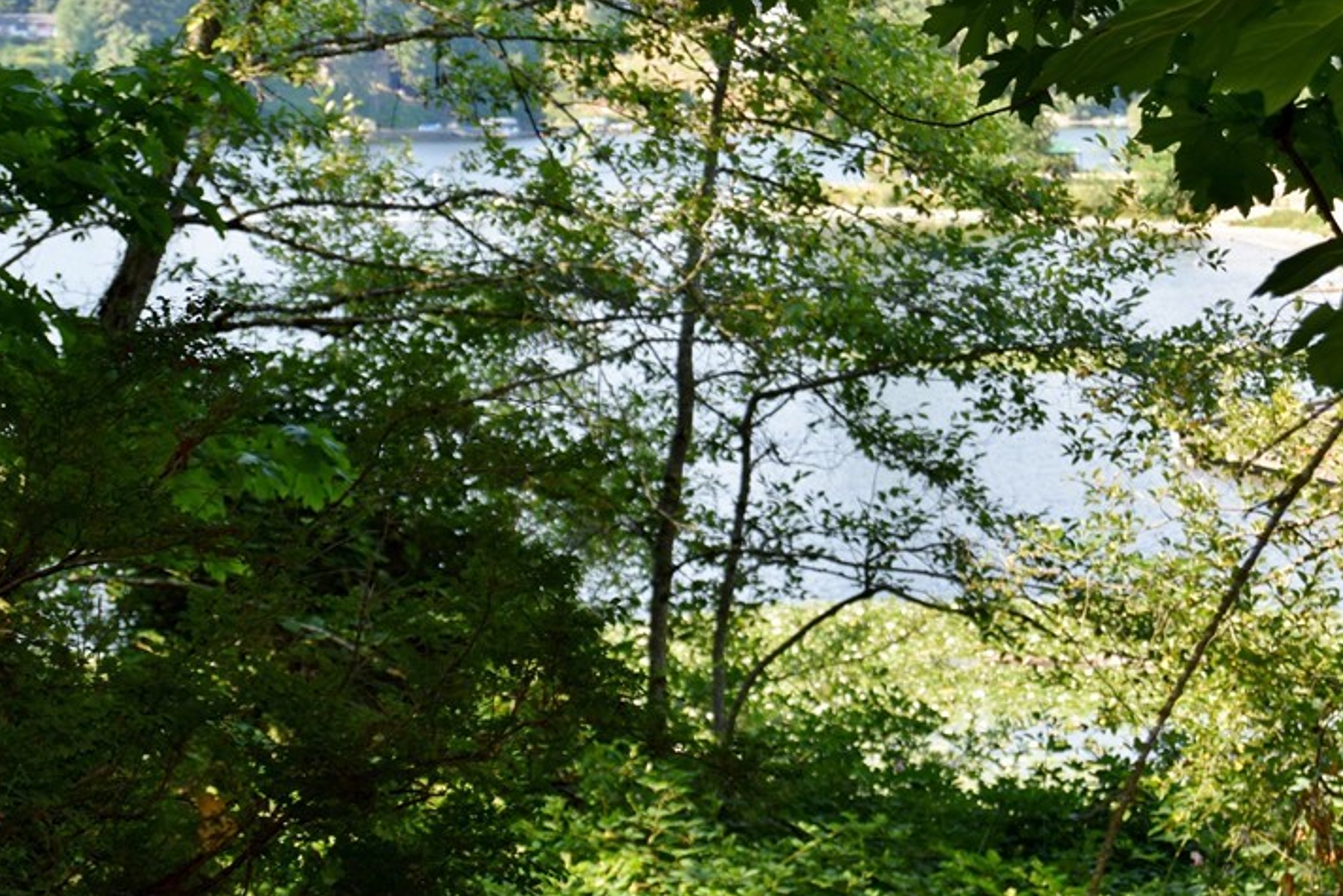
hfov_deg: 16.3
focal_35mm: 126
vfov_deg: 10.9
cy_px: 372
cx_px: 726
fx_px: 4692
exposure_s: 1/125
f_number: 5.6
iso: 100
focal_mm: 55
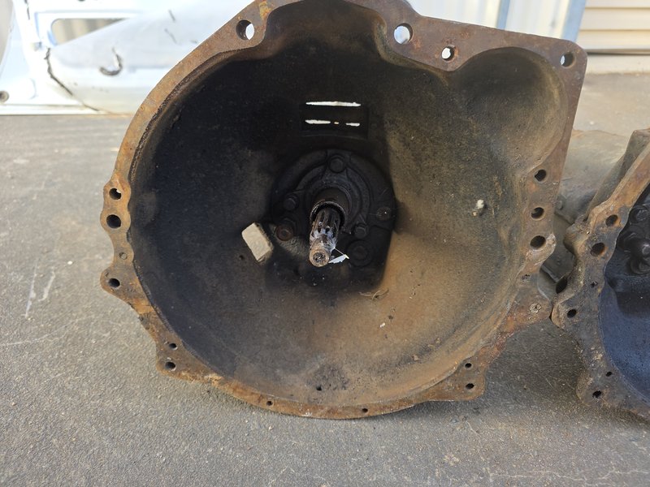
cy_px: 244
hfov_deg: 73.9
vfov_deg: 58.9
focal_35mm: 23
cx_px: 325
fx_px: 432
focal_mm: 6.3
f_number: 1.7
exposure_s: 1/180
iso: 64
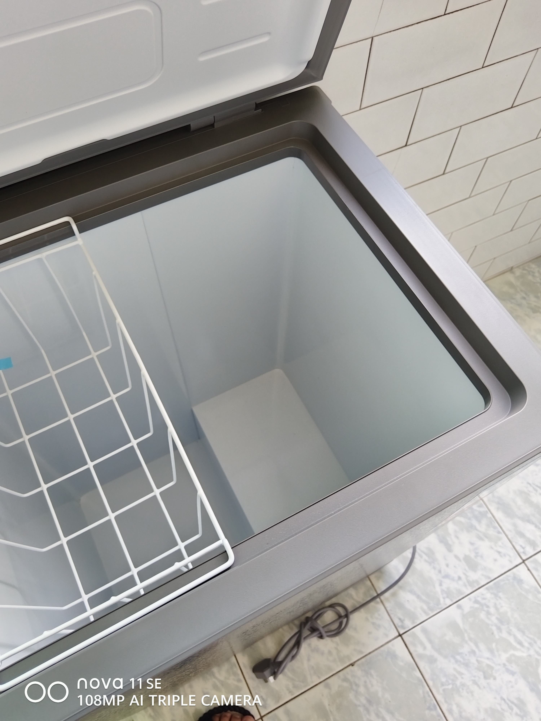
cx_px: 270
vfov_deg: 67.3
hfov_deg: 53.1
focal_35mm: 26
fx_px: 542
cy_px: 360
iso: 742
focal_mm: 4.95
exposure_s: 1/100
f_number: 1.9
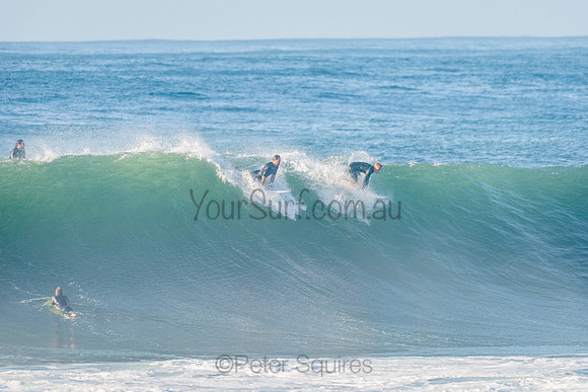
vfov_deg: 2.8
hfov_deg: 4.1
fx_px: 8168
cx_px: 294
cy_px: 196
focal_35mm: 500
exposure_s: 1/1600
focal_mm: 500
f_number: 5.6
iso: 360
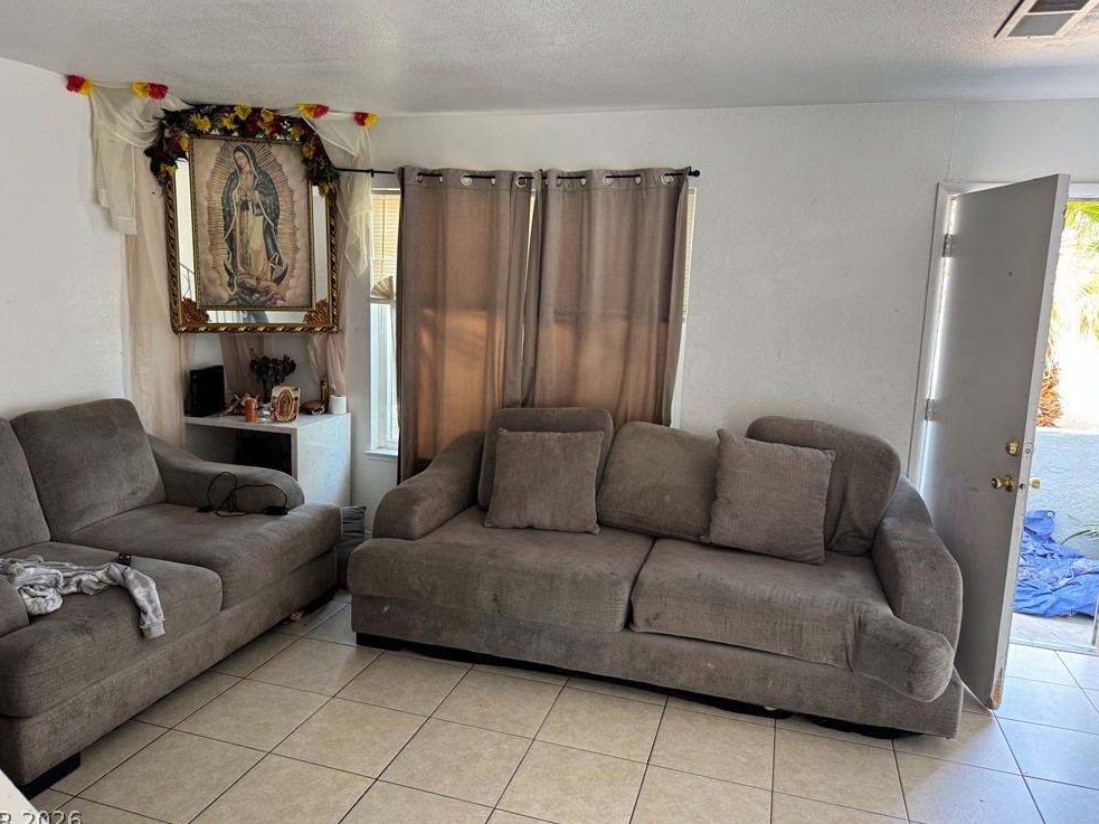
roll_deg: -2.1
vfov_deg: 54.9
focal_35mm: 25
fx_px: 794
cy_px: 409
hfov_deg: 69.4
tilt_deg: -10.1
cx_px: 532
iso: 125
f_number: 1.78
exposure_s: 1/60
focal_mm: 6.76
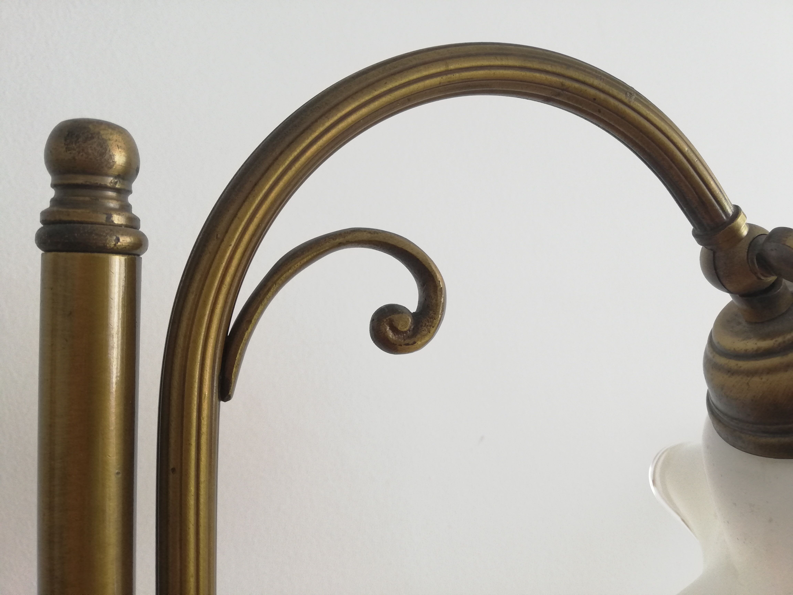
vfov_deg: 53.1
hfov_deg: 67.3
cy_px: 298
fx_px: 596
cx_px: 396
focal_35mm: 26
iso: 200
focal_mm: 3.81
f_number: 2.2
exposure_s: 1/33.3
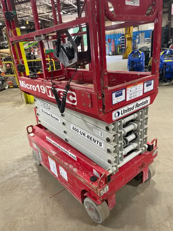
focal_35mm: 26
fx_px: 173
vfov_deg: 67.3
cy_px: 116
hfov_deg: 53.1
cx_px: 86
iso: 125
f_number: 1.6
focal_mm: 4.2
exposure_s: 1/60
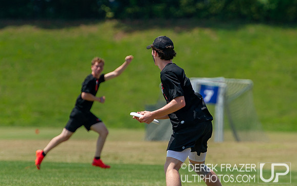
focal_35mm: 639
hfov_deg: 3.3
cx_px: 199
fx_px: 5171
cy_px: 86
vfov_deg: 2.1
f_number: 4
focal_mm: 280
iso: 220
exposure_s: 1/2000
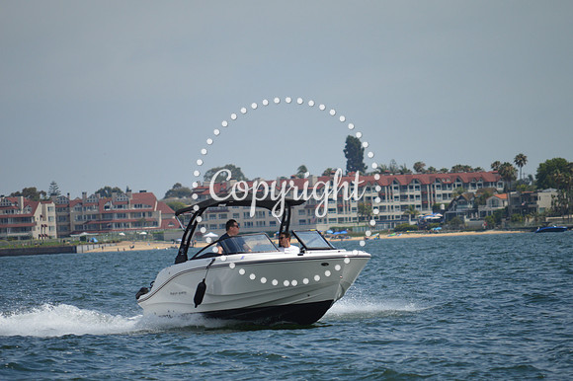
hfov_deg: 6.9
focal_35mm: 300
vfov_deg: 4.6
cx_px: 286
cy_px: 190
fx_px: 4772
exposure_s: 1/2000
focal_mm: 200
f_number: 5.6
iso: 280
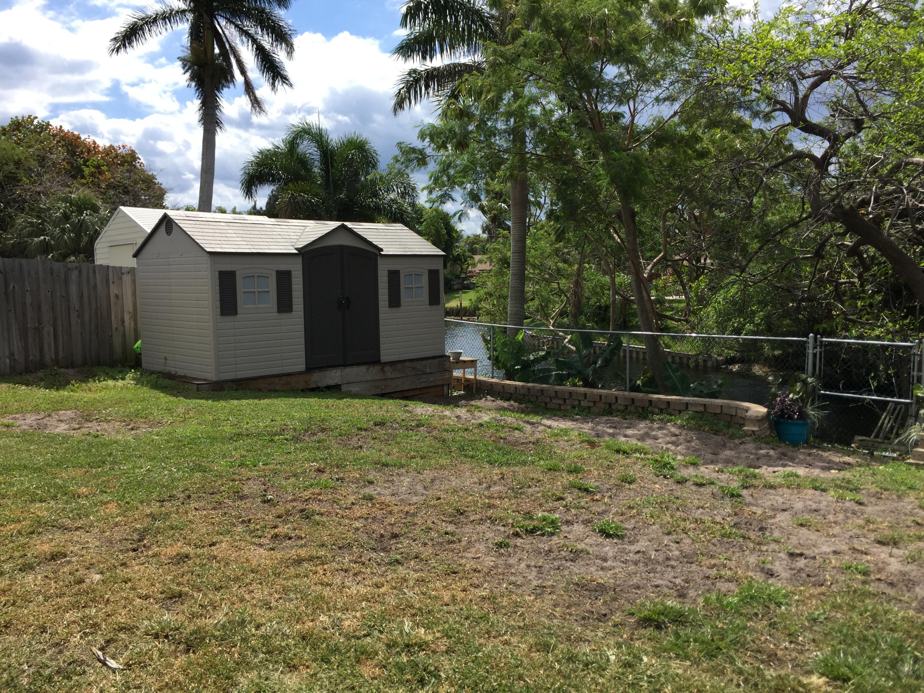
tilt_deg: -4.8
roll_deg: -0.1
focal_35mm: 29
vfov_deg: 48.2
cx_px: 462
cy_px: 346
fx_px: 774
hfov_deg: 61.7
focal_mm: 4.15
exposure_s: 1/2198
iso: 32
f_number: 2.2
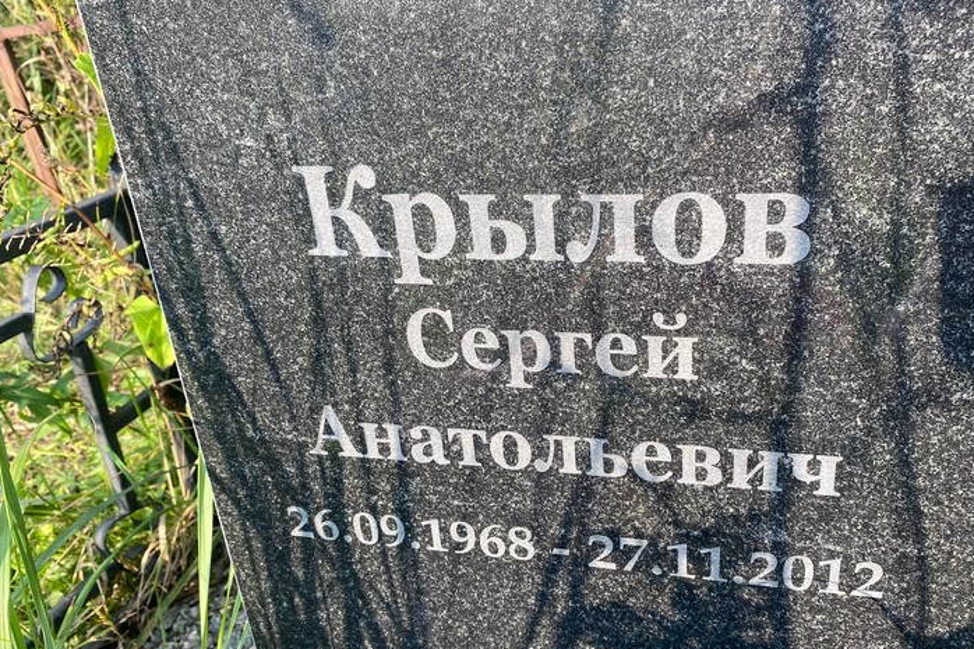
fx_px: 838
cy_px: 329
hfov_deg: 60.1
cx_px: 543
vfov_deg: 42.3
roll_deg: +4.5
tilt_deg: -26.4
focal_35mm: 31
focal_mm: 4.25
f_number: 1.8
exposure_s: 1/317
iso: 32
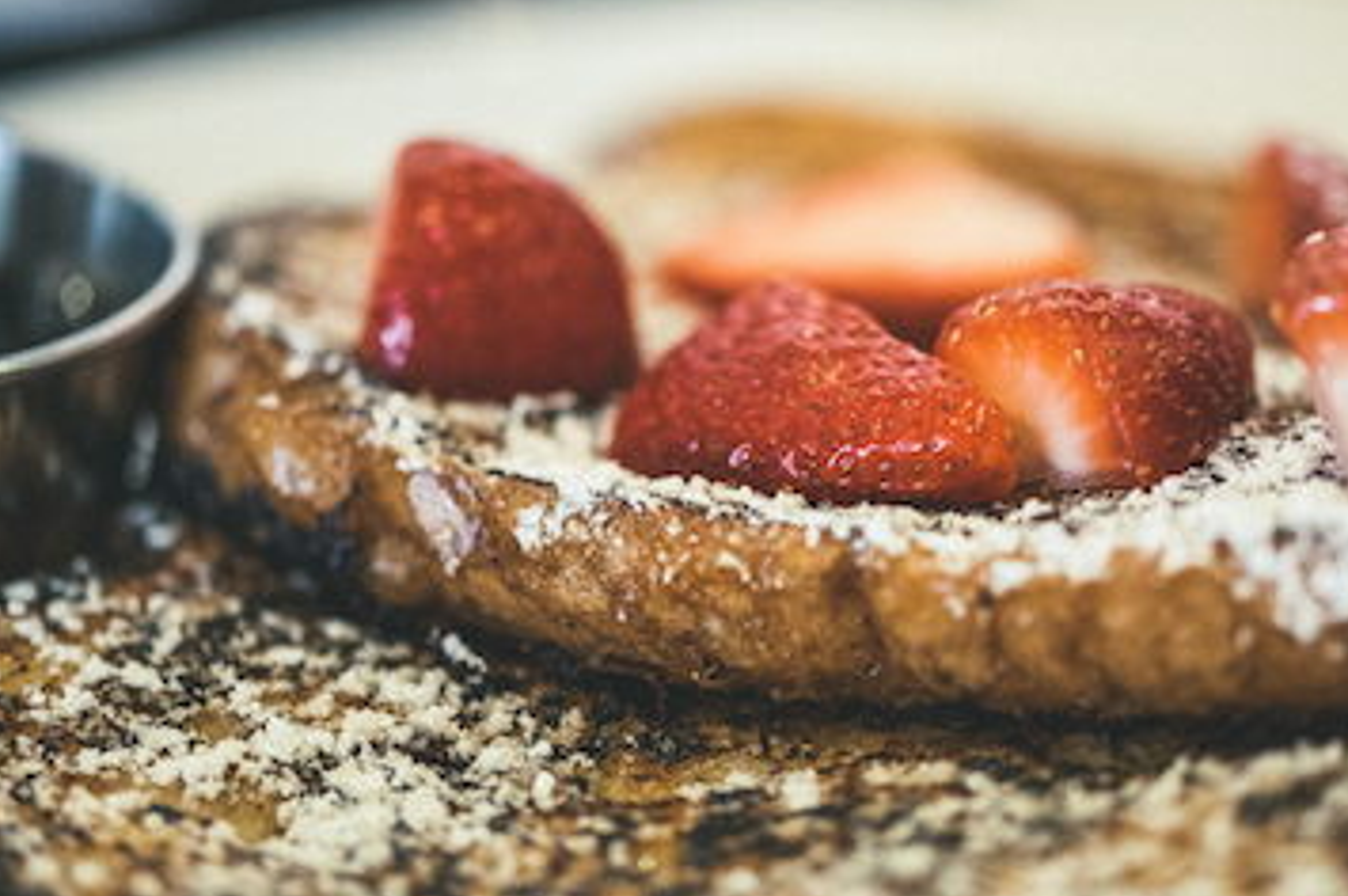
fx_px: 5537
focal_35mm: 148
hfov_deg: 13.9
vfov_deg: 9.3
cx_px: 797
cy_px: 374
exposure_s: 1/125
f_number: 2.8
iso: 3200
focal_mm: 105
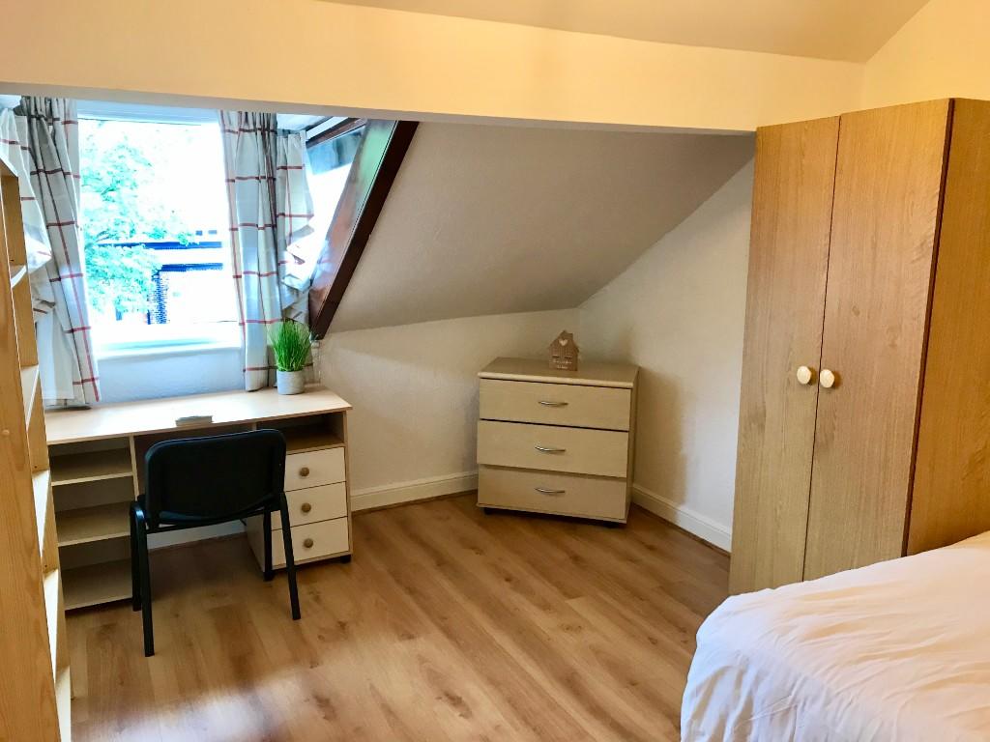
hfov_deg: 63.4
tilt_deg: -9.4
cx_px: 495
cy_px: 371
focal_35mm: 28
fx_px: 801
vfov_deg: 49.7
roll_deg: +1.0
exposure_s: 1/25
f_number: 1.8
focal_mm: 3.99
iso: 40
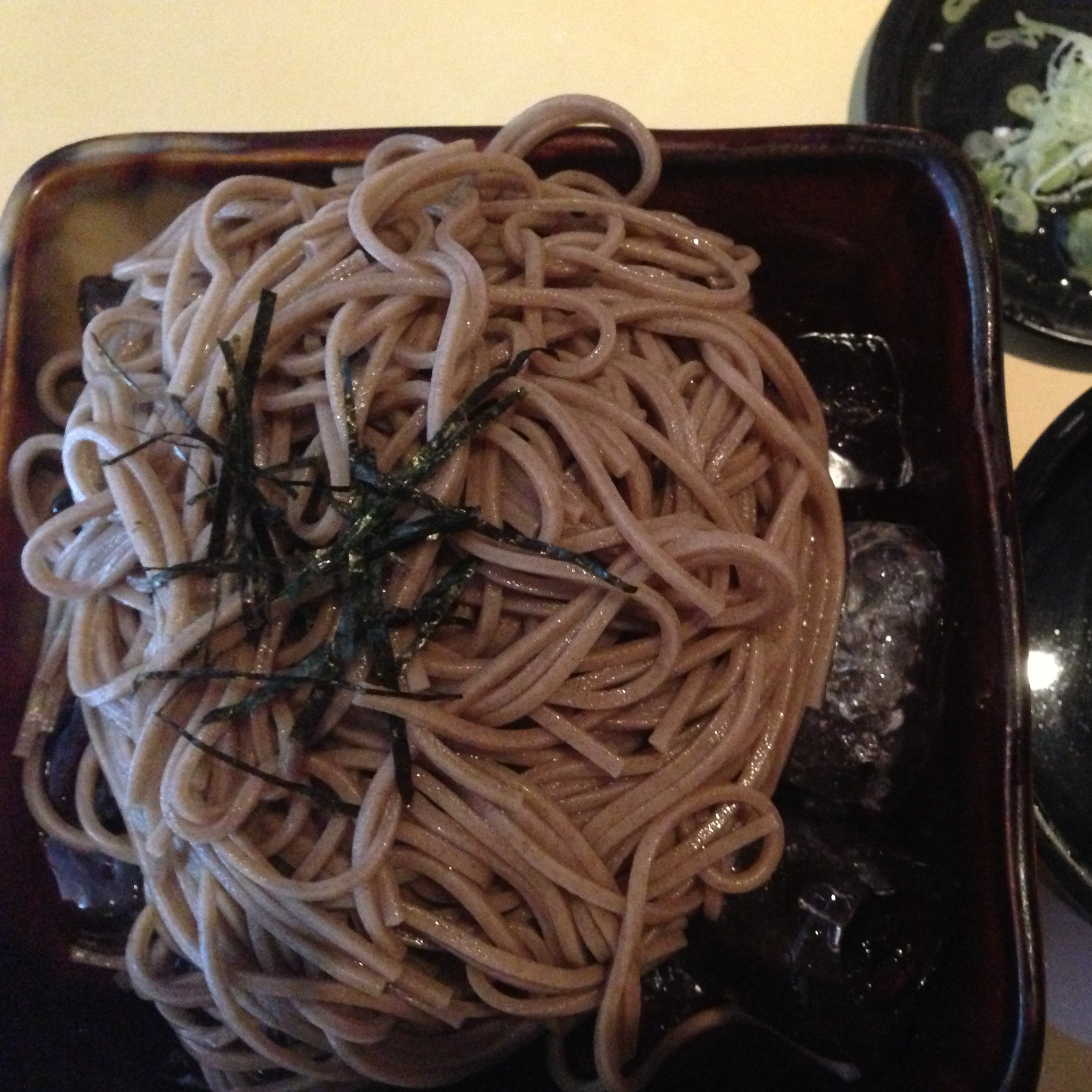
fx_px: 1392
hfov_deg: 42.3
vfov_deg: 42.8
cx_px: 728
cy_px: 547
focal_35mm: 39
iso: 800
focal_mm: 4.13
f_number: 2.4
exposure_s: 1/15
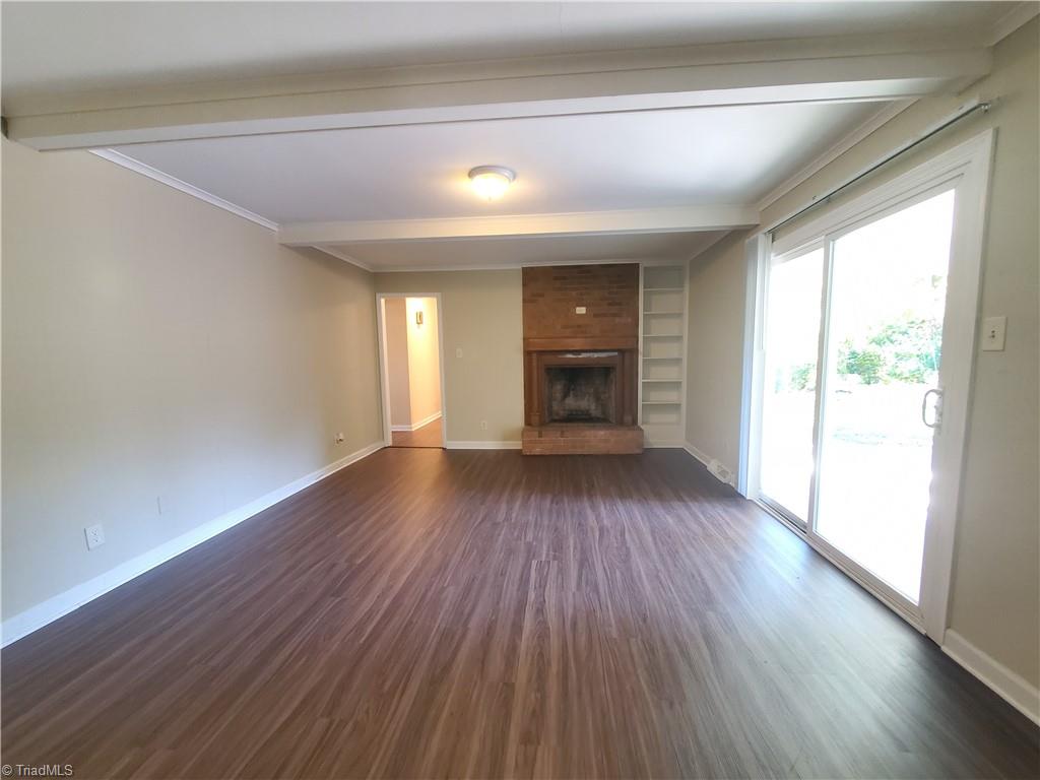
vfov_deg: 89.9
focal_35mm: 13
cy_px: 390
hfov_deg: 106.2
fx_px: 391
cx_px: 520
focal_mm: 1.8
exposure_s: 1/30
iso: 500
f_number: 2.2
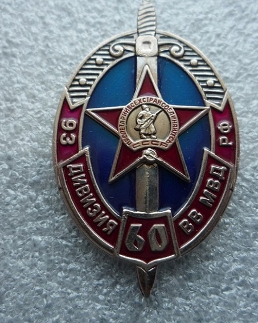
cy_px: 162
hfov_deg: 37.3
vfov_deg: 45.8
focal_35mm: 40
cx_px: 146
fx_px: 382
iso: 100
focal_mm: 5.2
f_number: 3.3
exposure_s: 1/80
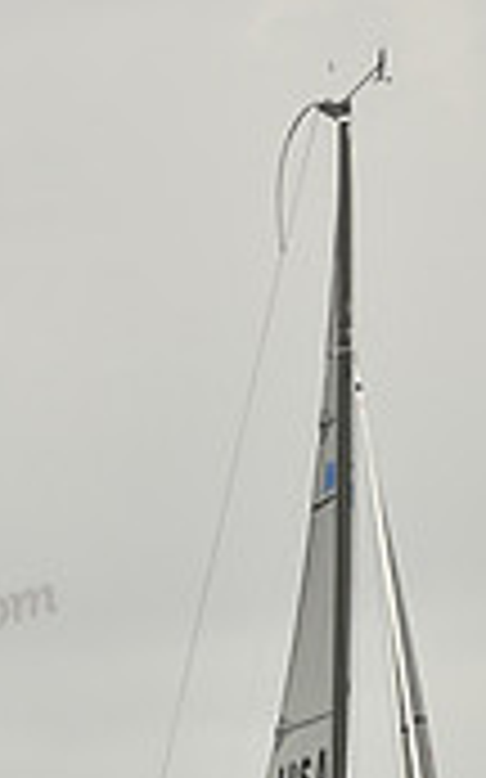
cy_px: 1250
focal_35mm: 750
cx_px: 290
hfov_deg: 1.8
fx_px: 15907
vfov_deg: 2.8
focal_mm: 220
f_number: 7.1
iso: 320
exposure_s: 1/1250
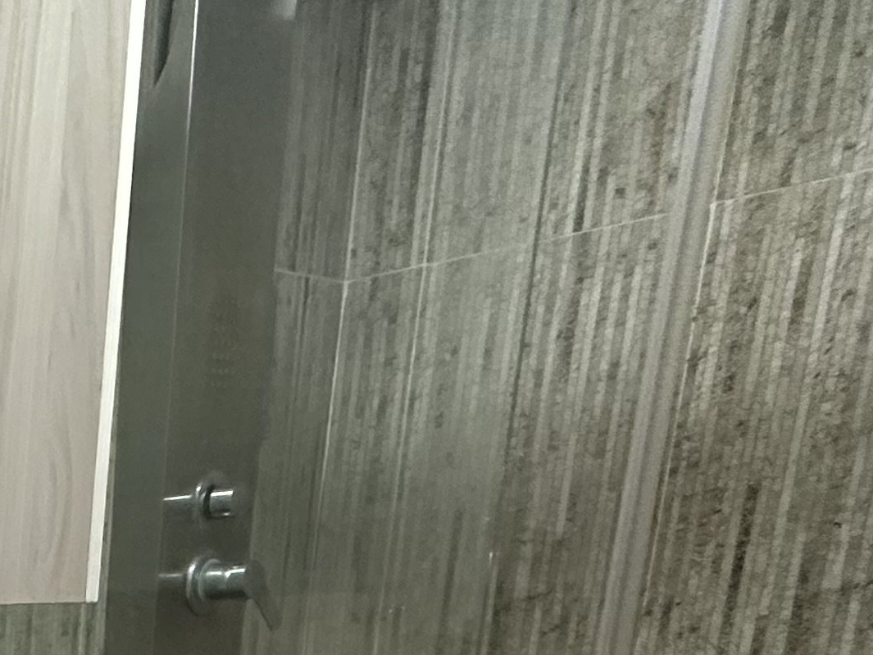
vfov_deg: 22.8
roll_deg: +1.7
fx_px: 1337
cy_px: 963
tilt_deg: -14.3
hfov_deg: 25.6
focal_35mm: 53
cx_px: -482
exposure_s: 1/85
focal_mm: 2.22
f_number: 2.2
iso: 320
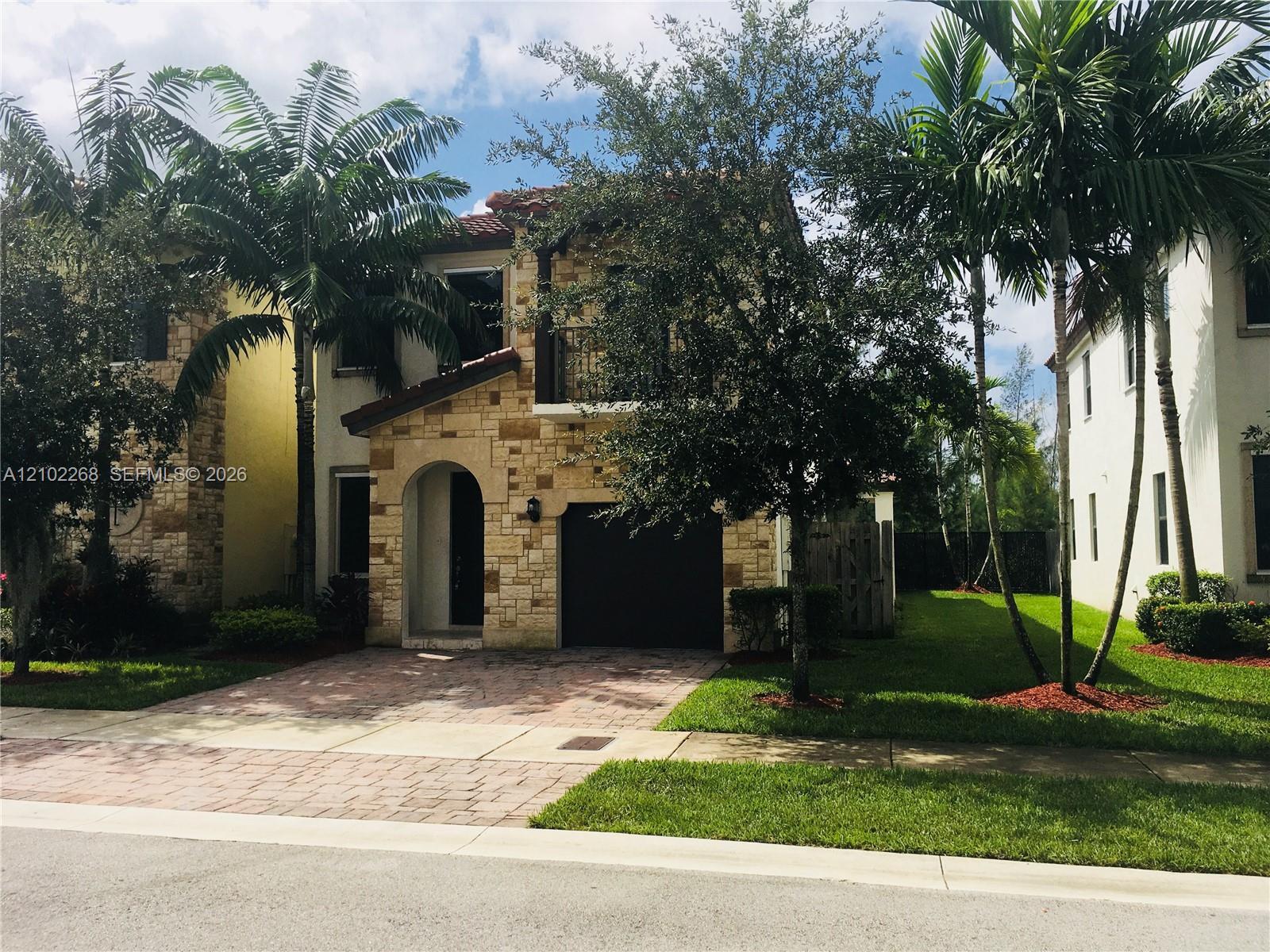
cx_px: 635
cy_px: 476
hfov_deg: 61.7
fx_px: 1064
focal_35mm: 29
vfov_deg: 48.2
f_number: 2.2
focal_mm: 4.15
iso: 25
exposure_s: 1/2747
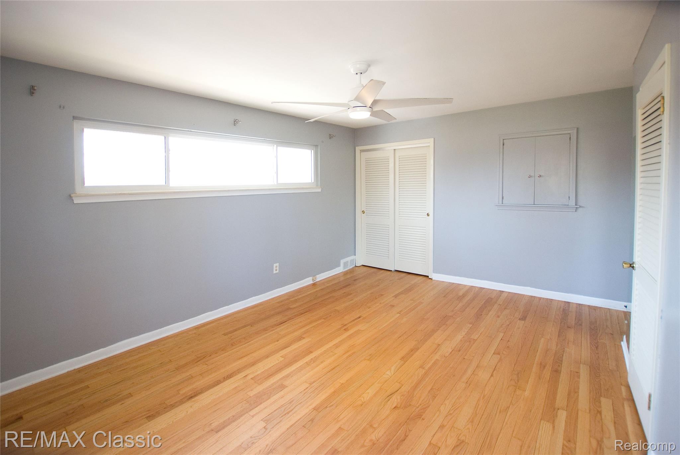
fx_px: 284
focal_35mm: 15
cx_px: 340
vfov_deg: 77.4
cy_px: 228
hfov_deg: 100.3
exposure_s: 1/60
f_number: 3.5
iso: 640
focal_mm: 10
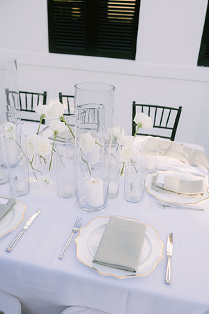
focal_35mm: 35
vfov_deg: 54.4
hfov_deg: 37.9
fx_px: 305
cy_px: 157
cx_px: 104
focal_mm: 35
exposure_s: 1/640
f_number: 2.8
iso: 200
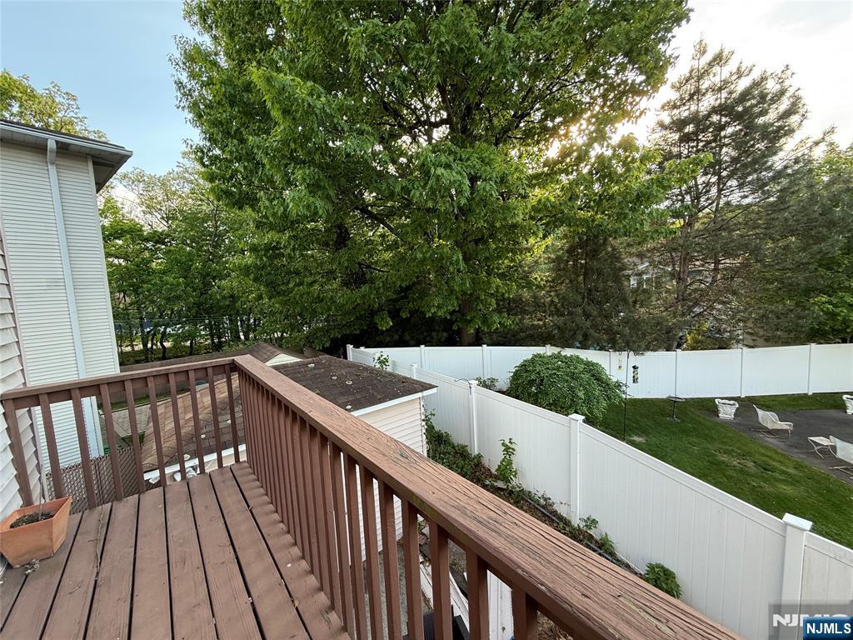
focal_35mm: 14
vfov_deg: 85.7
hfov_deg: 102.1
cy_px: 320
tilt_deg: -4.1
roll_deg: +3.3
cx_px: 426
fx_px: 345
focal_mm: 2.22
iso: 50
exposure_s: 1/99
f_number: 2.2
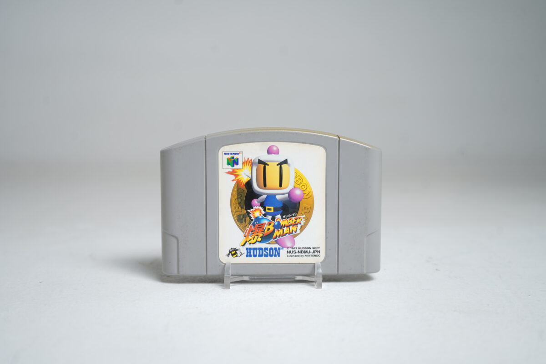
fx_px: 622
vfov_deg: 32.6
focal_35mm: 41
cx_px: 273
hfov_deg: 47.4
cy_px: 182
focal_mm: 41
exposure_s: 1/8
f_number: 5
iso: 64
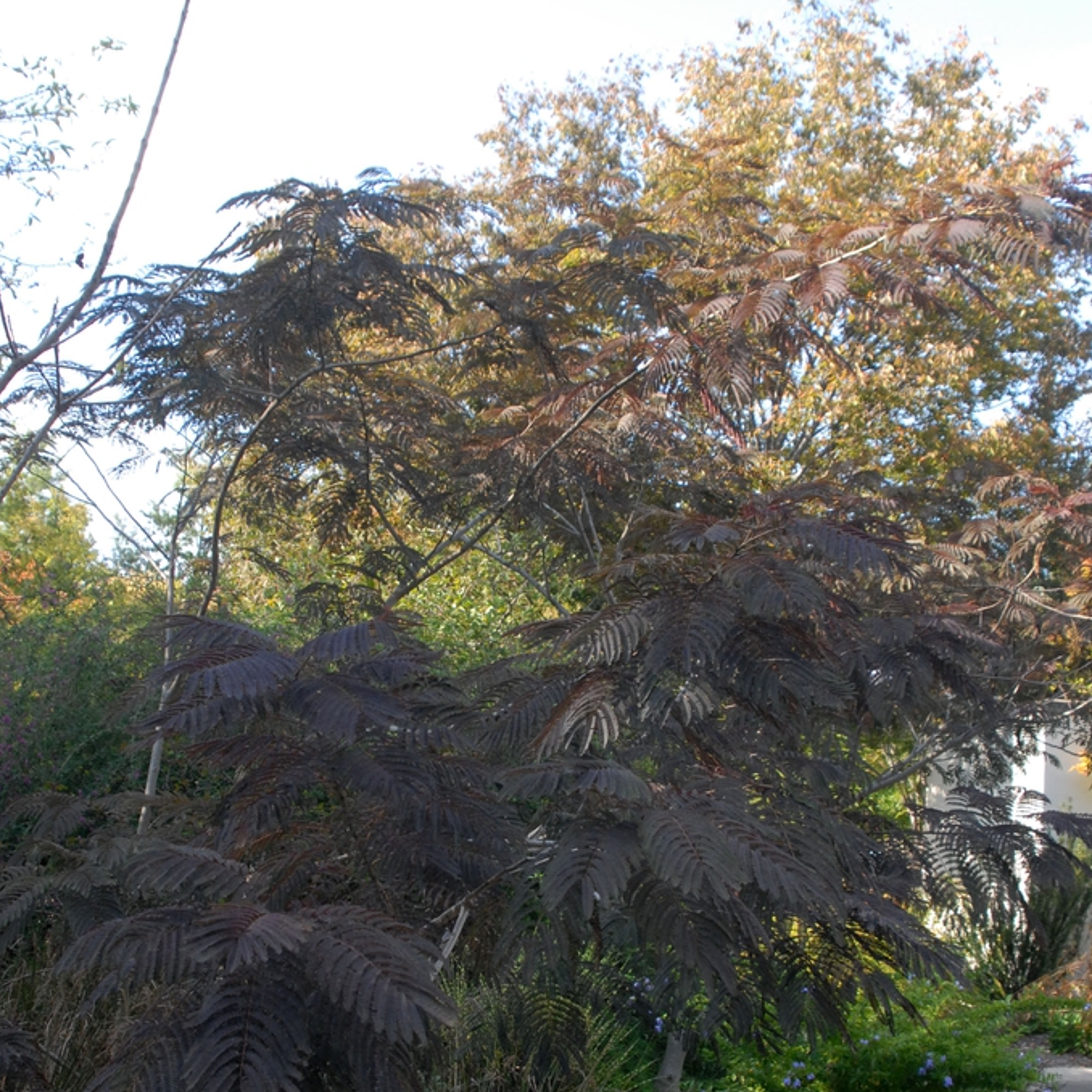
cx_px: 547
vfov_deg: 31.3
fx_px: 1927
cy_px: 751
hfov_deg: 31.6
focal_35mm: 54
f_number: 5.6
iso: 400
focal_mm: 28
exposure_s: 1/125
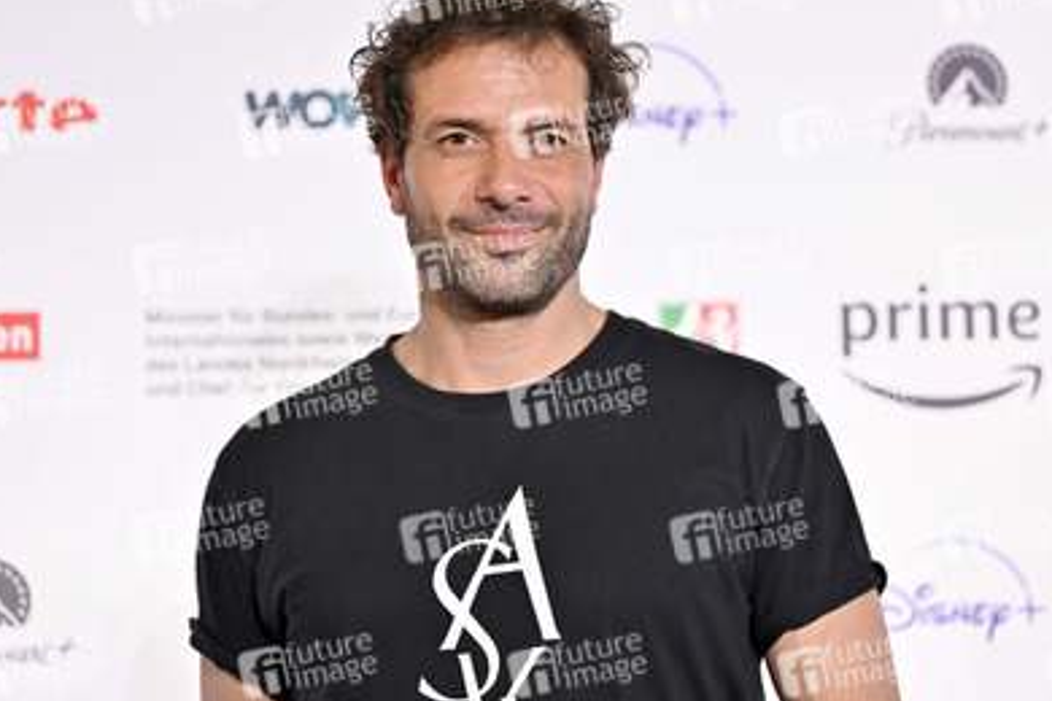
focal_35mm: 82
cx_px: 506
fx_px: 2396
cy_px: 329
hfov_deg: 24.8
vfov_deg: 16.7
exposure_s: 1/320
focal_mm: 71
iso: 640
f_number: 2.8
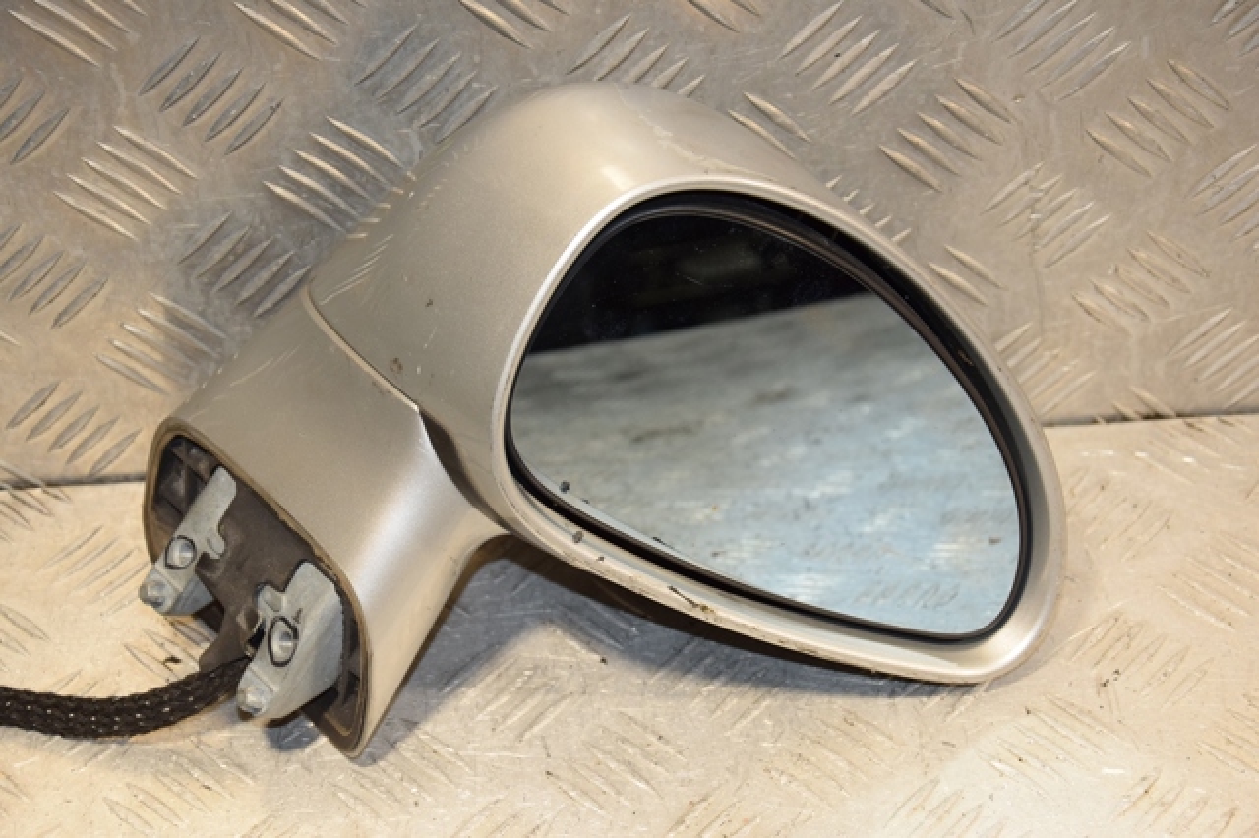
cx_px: 630
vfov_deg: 15.7
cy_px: 419
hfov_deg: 23.4
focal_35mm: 87
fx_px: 3041
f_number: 5.6
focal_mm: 58
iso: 800
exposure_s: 1/200
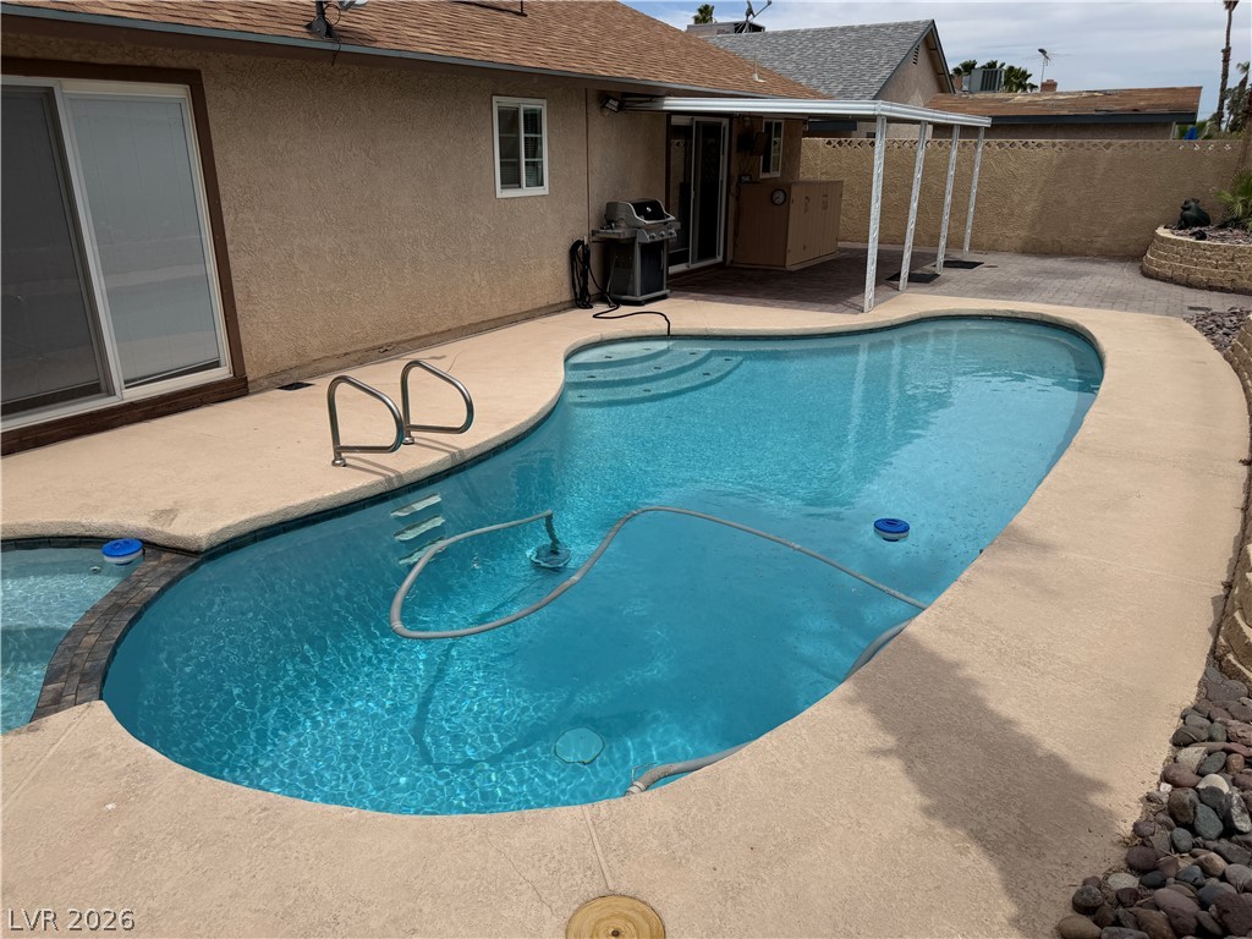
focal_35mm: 24
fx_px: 868
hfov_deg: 71.6
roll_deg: +0.4
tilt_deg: -19.3
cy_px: 470
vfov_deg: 56.8
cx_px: 626
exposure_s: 1/9091
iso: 80
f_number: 1.78
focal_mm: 6.76
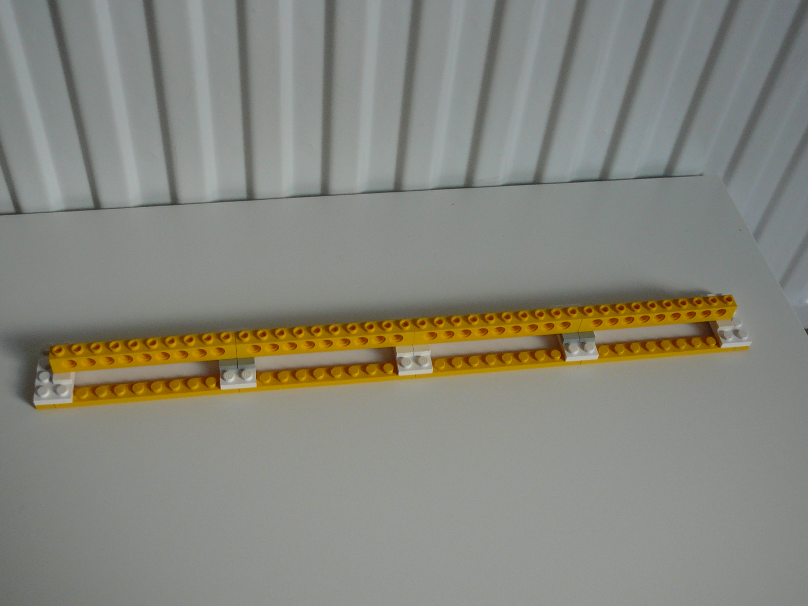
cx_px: 404
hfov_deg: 45.8
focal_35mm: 41
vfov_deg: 35.1
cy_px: 303
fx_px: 957
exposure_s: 1/60
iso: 100
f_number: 3.1
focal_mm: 6.1
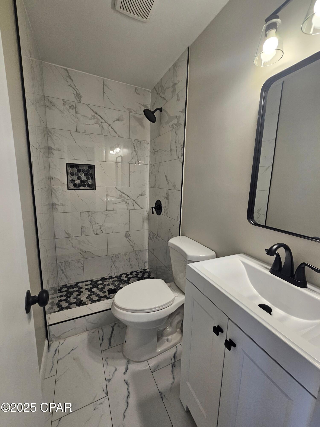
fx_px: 160
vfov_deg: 106.2
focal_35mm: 13
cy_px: 214
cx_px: 160
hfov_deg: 89.9
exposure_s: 1/60
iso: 80
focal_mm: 2.2
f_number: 2.2
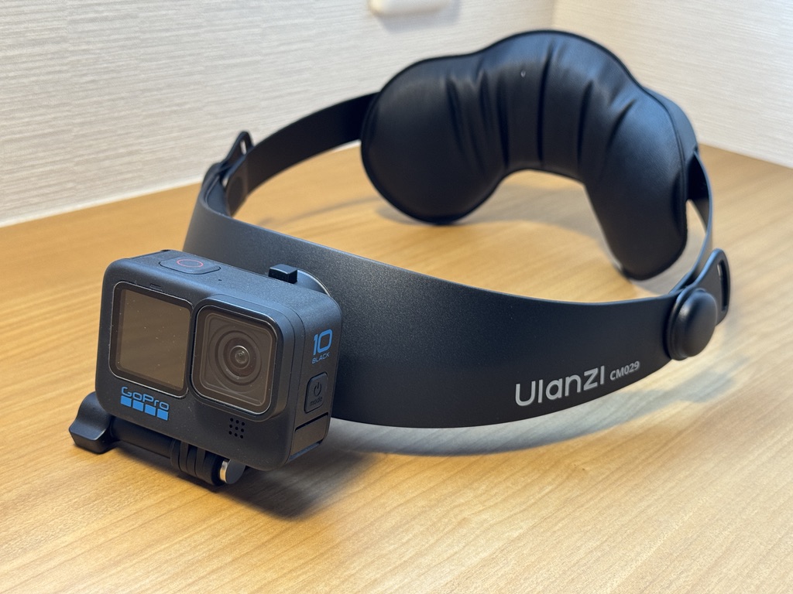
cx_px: 396
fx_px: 1100
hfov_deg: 39.7
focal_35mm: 48
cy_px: 297
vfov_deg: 30.3
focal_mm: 6.76
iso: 80
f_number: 1.78
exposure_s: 1/50
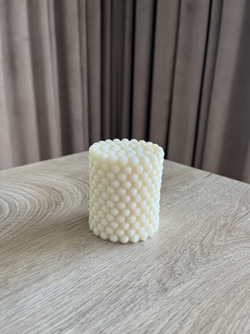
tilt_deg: -19.6
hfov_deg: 53.1
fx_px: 250
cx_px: 125
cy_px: 167
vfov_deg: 67.3
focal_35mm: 26
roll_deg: -0.8
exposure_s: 1/121
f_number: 1.6
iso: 125
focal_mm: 5.1
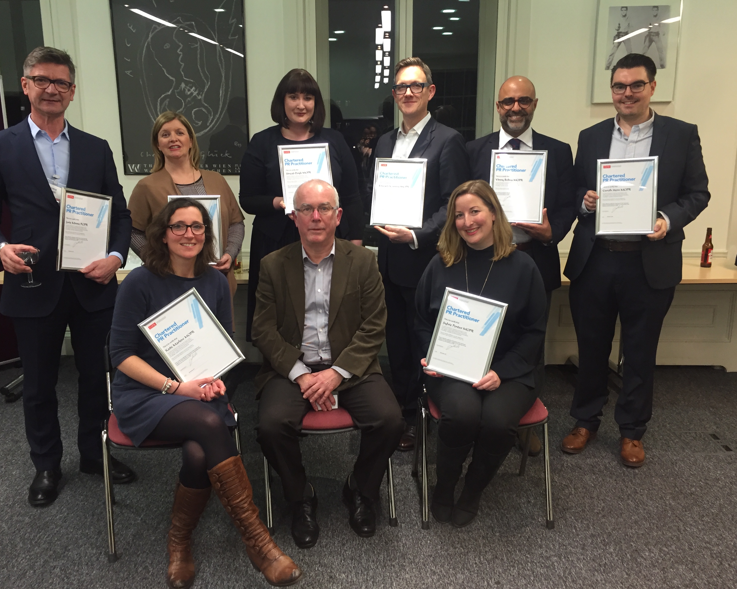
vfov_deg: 47.1
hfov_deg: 57.2
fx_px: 676
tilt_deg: -12.3
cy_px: 291
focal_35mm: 31
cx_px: 352
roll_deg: -0.5
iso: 125
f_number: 2.2
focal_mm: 4.15
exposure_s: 1/33
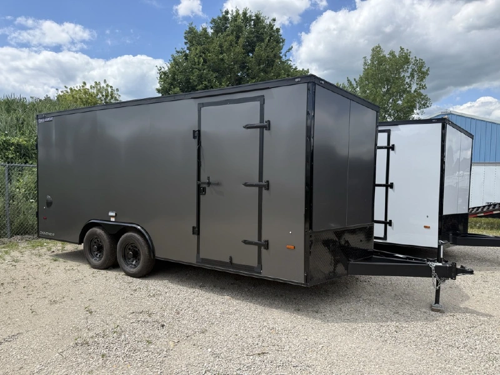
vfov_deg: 56.8
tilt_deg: -1.6
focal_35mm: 24
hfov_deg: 71.6
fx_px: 347
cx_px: 250
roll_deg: -1.3
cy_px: 188
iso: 100
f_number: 1.78
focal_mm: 6.76
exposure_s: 1/3953
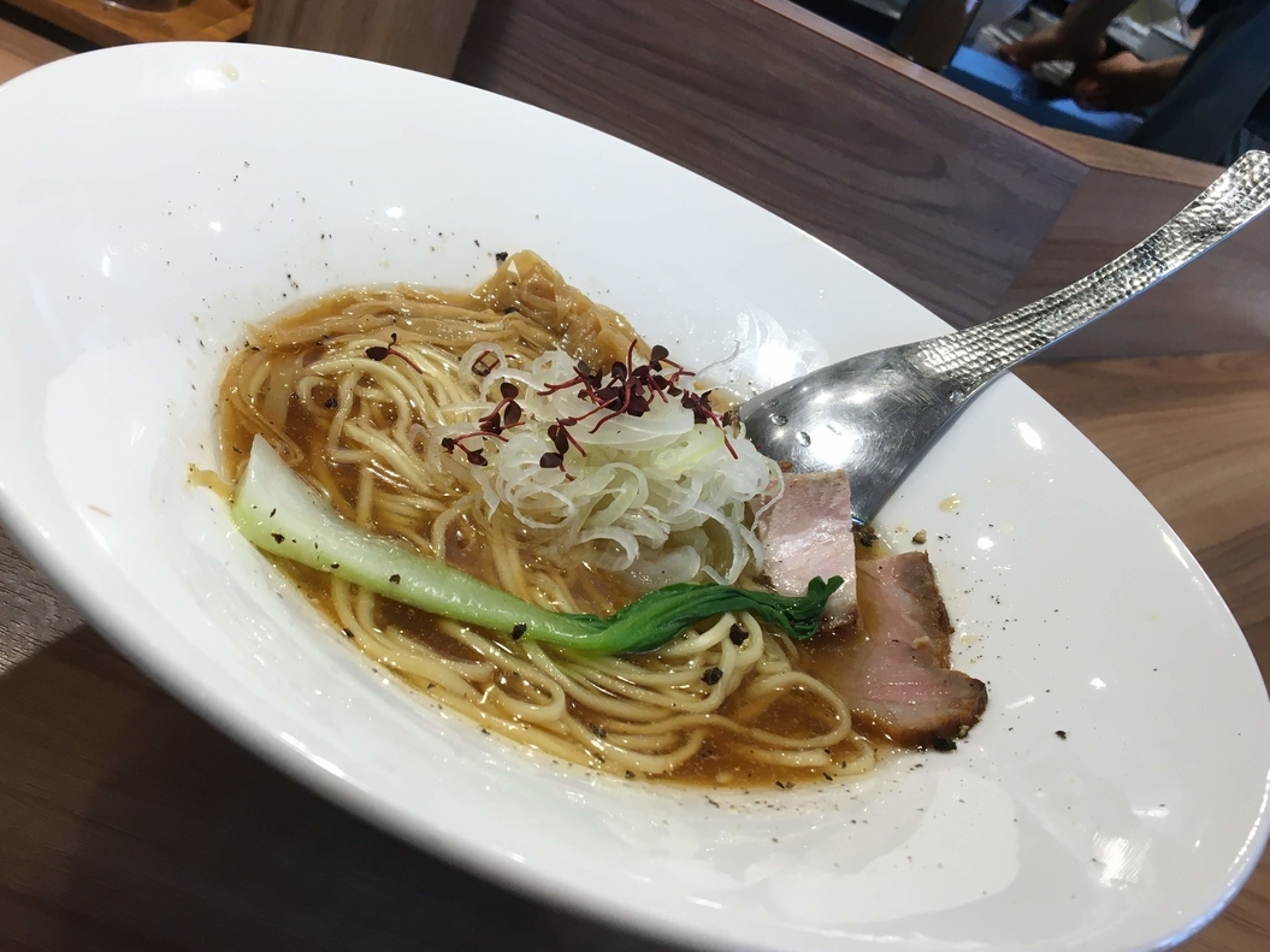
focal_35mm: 33
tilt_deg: -30.1
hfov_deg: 55.3
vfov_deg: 42.9
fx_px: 1211
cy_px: 516
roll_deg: -26.3
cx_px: 589
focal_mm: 4.15
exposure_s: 1/40
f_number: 2.2
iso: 25
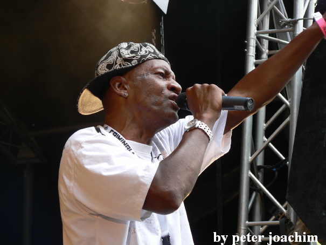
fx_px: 1347
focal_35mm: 143
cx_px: 163
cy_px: 122
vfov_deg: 10.4
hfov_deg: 13.8
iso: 64
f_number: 3.3
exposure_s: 1/60
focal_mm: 24.6
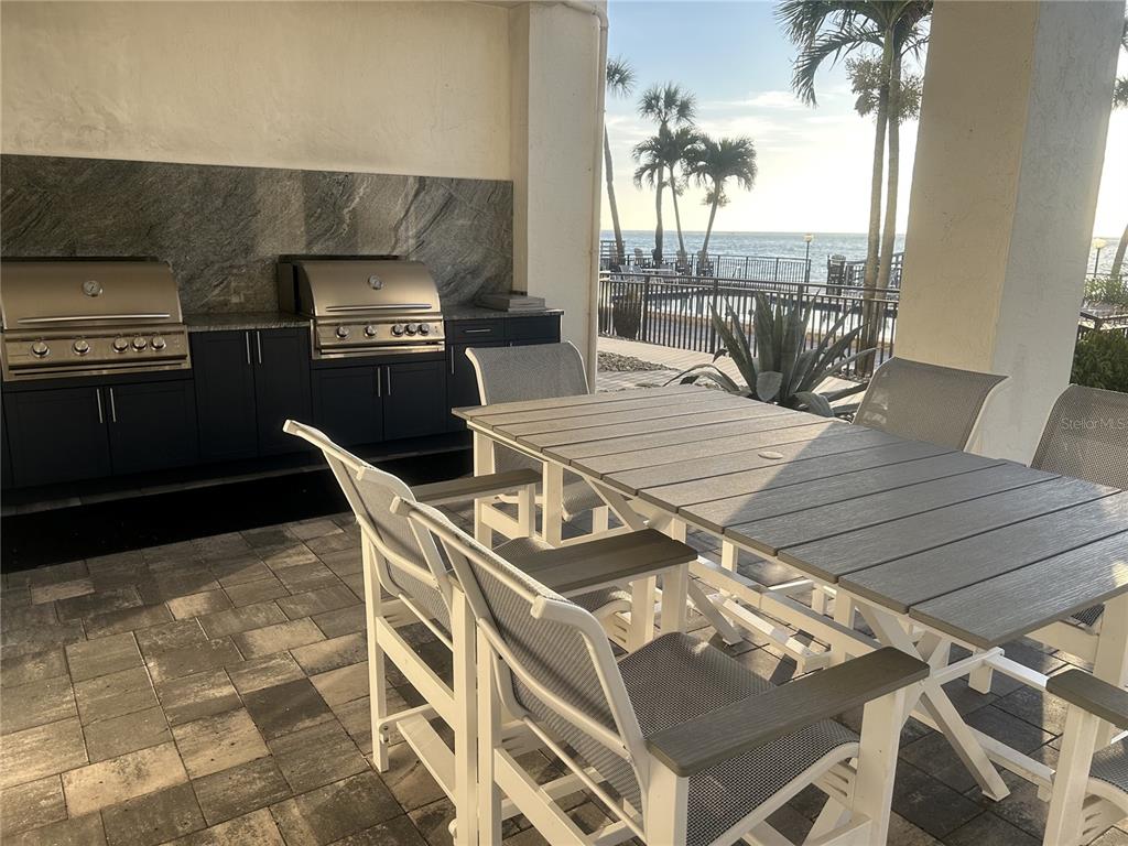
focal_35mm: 26
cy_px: 423
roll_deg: -1.1
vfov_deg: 53.1
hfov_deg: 67.3
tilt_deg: -13.1
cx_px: 564
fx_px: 847
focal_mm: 5.7
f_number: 1.5
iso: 50
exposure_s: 1/833
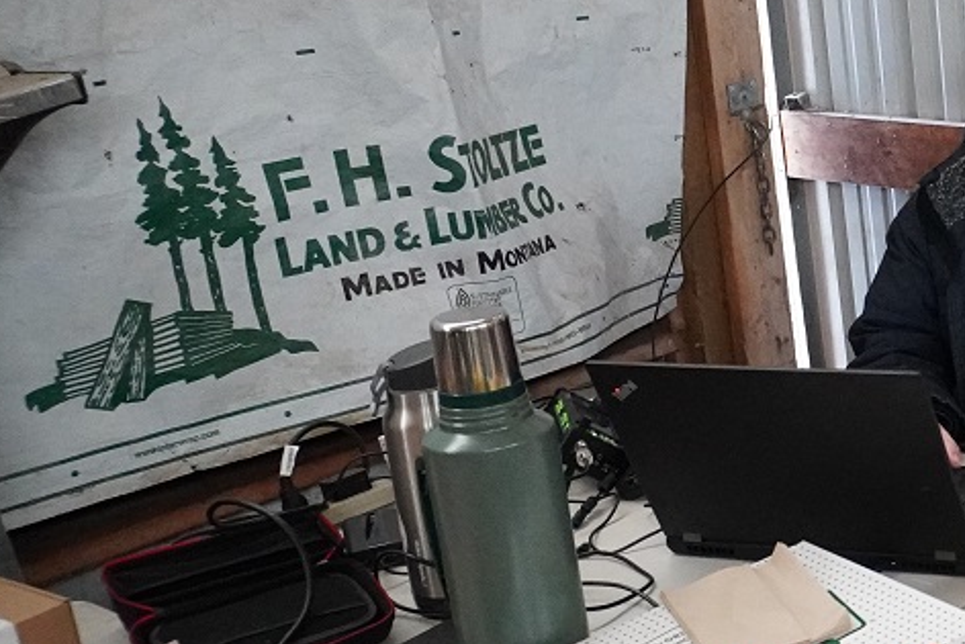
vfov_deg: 22.3
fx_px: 1636
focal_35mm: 61
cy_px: 346
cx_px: 1133
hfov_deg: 28.9
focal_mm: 16
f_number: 3.5
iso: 6400
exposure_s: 1/160
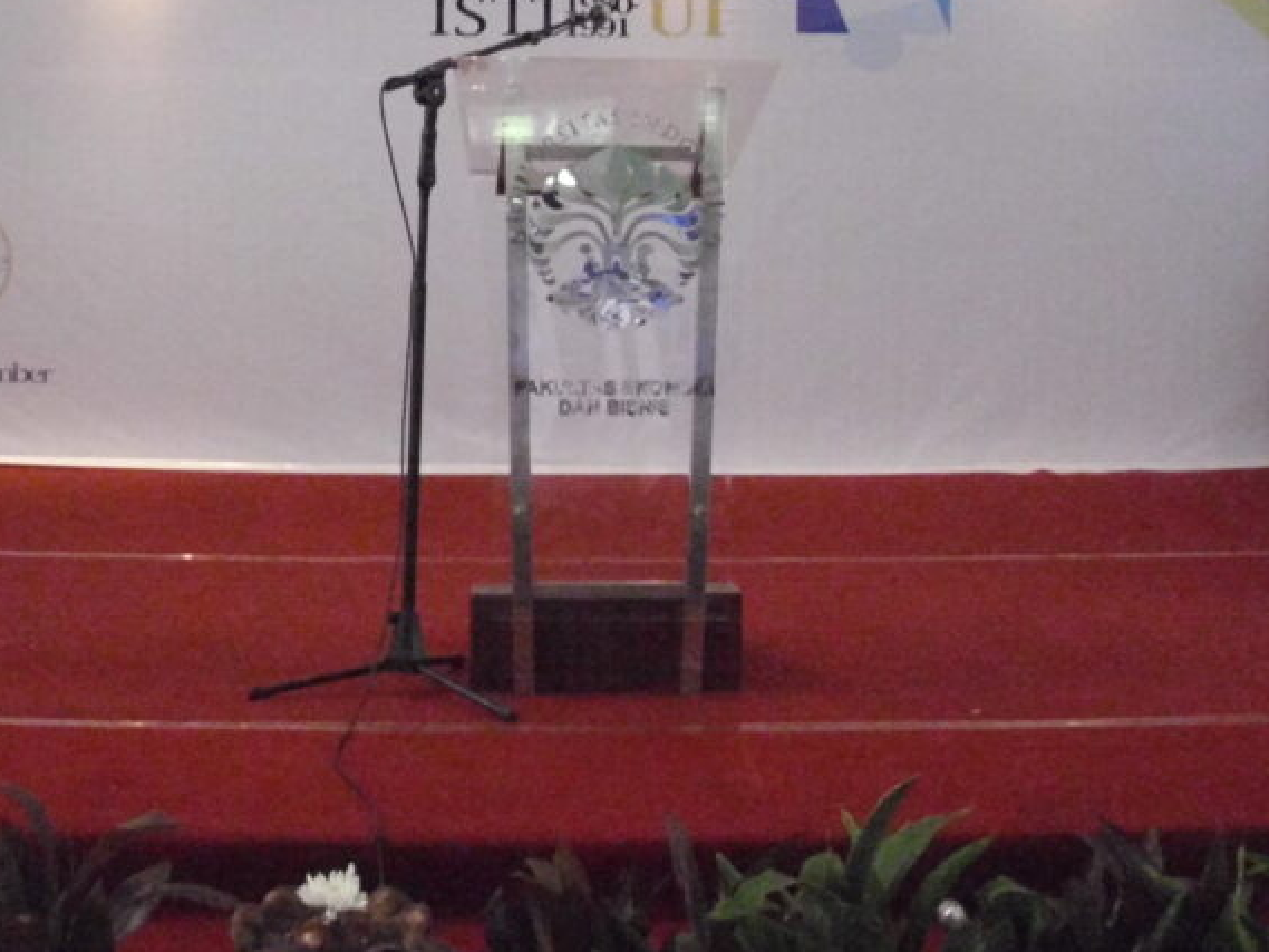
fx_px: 2310
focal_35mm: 63
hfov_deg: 30.7
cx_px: 520
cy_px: 134
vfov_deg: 22.8
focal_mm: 6.2
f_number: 3
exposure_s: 1/60
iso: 800
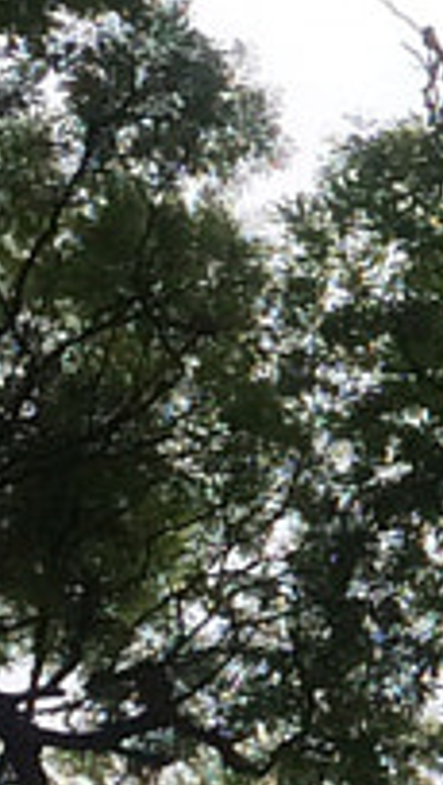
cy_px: 296
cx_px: 1968
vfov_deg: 8.7
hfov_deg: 4.4
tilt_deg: +79.8
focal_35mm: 248
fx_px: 5170
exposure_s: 1/1466
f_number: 2.2
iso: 32
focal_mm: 4.15
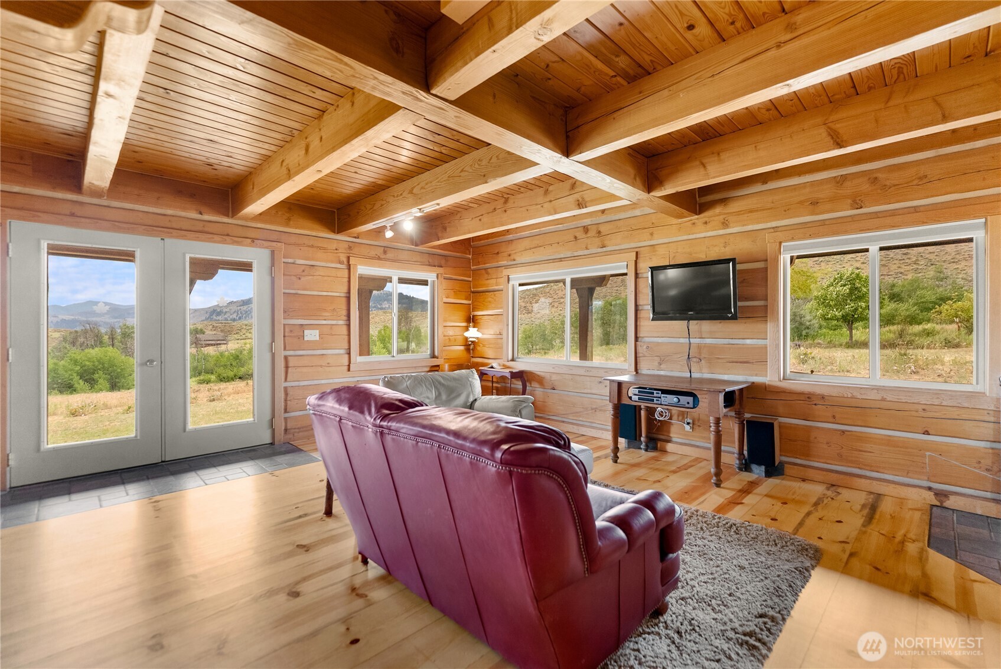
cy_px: 334
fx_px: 431
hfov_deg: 98.5
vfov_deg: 75.6
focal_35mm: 16
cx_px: 500
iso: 400
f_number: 2.8
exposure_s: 1/15
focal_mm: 15.5
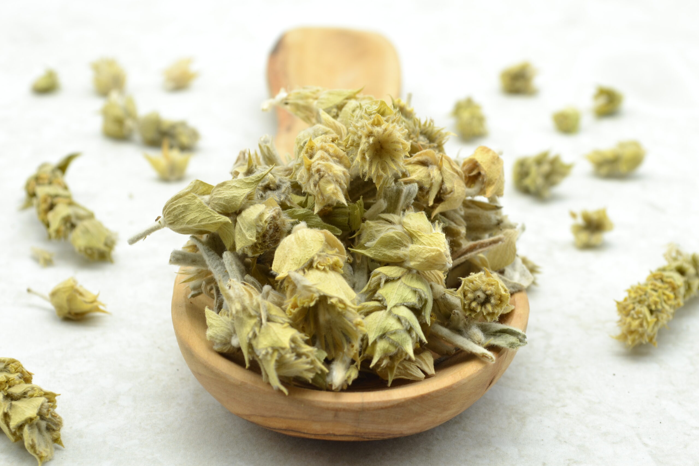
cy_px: 233
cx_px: 350
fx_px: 1514
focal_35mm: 78
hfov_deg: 26.0
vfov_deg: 17.5
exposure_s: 1/8
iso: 100
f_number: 10
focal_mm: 52
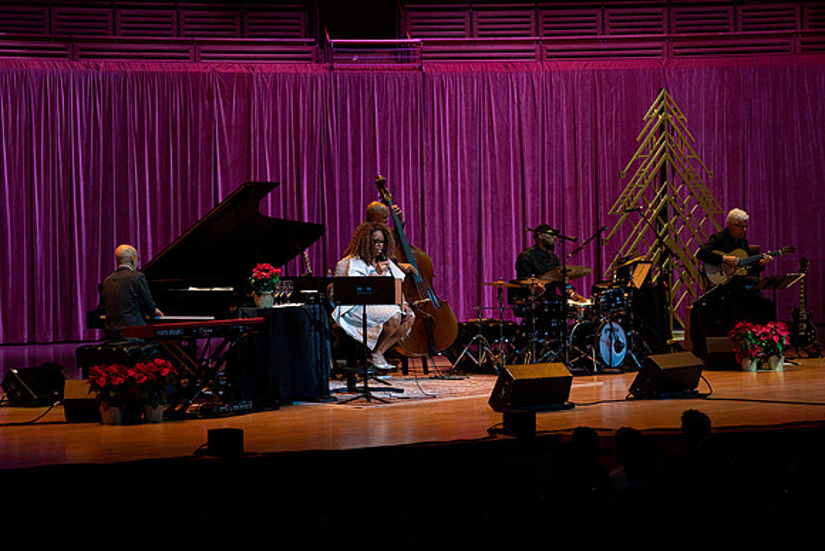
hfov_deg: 23.1
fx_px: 2017
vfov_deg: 15.5
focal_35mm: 88
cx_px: 412
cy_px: 276
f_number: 5.6
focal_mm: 88
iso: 2500
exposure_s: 1/320
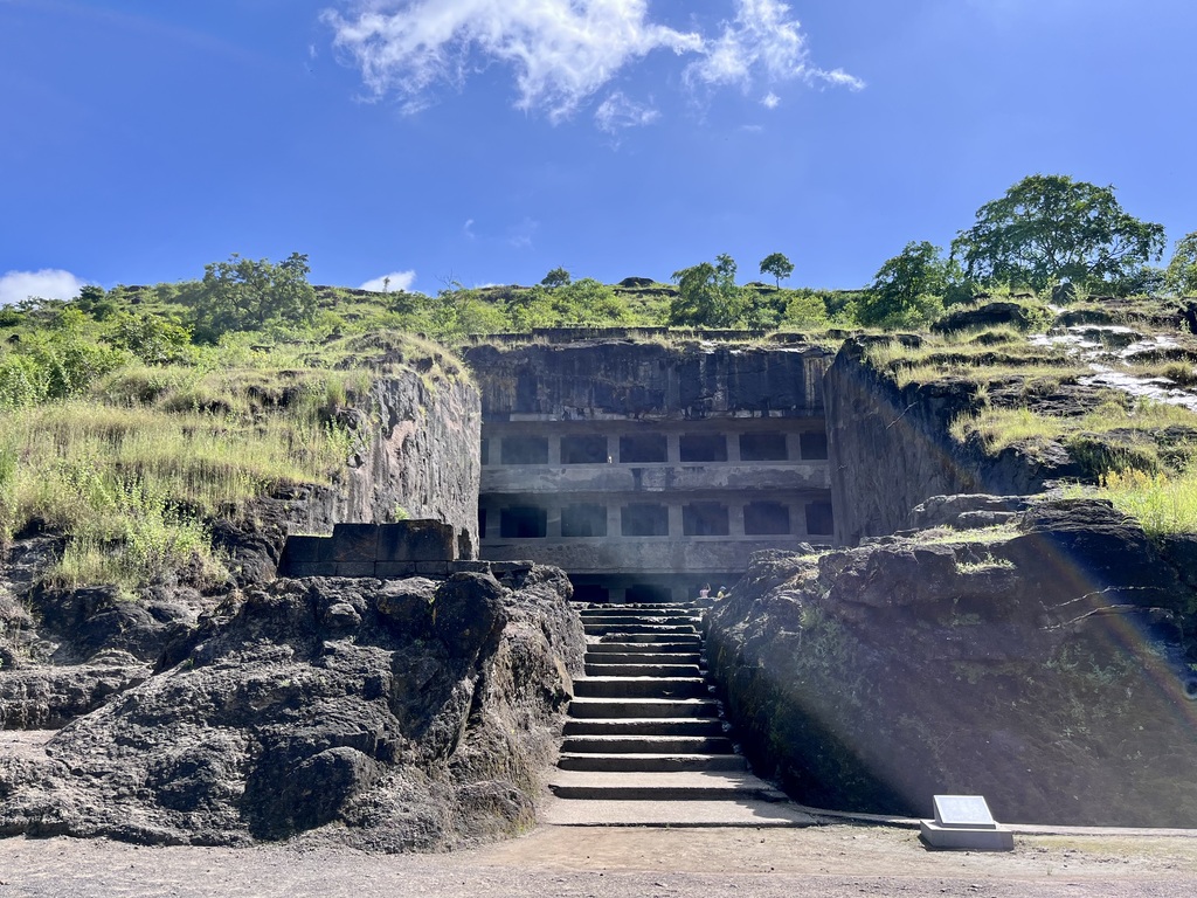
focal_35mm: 26
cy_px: 449
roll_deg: +1.3
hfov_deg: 67.3
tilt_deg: +15.4
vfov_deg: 53.1
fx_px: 899
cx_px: 598
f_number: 1.6
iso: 50
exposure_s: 1/2268
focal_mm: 5.1
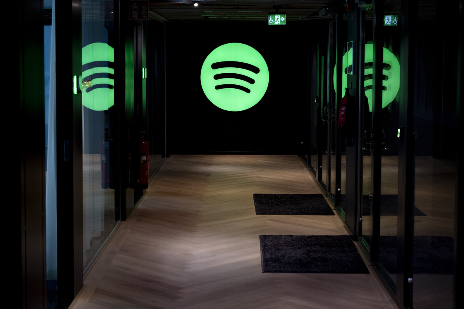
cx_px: 218
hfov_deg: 29.7
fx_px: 876
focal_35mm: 68
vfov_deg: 20.0
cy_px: 123
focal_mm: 50
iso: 800
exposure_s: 1/80
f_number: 4.5
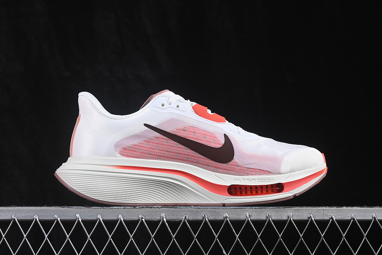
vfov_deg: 18.2
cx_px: 191
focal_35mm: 75
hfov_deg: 27.0
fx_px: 796
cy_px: 128
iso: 160
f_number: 8
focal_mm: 50
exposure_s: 1/80
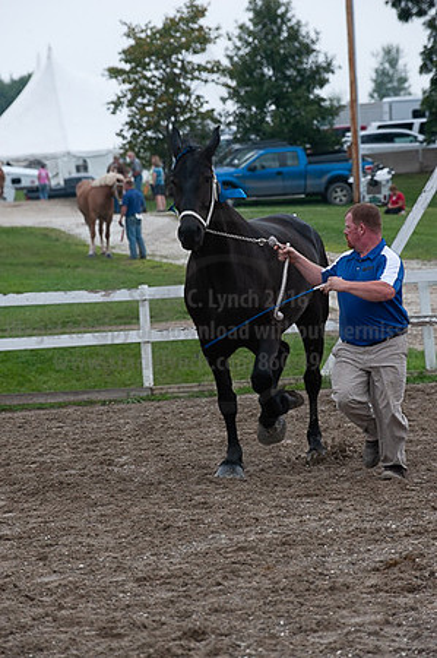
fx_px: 3650
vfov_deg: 10.3
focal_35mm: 200
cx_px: 218
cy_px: 329
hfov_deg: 6.9
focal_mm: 200
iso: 1250
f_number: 5.6
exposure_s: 1/1000
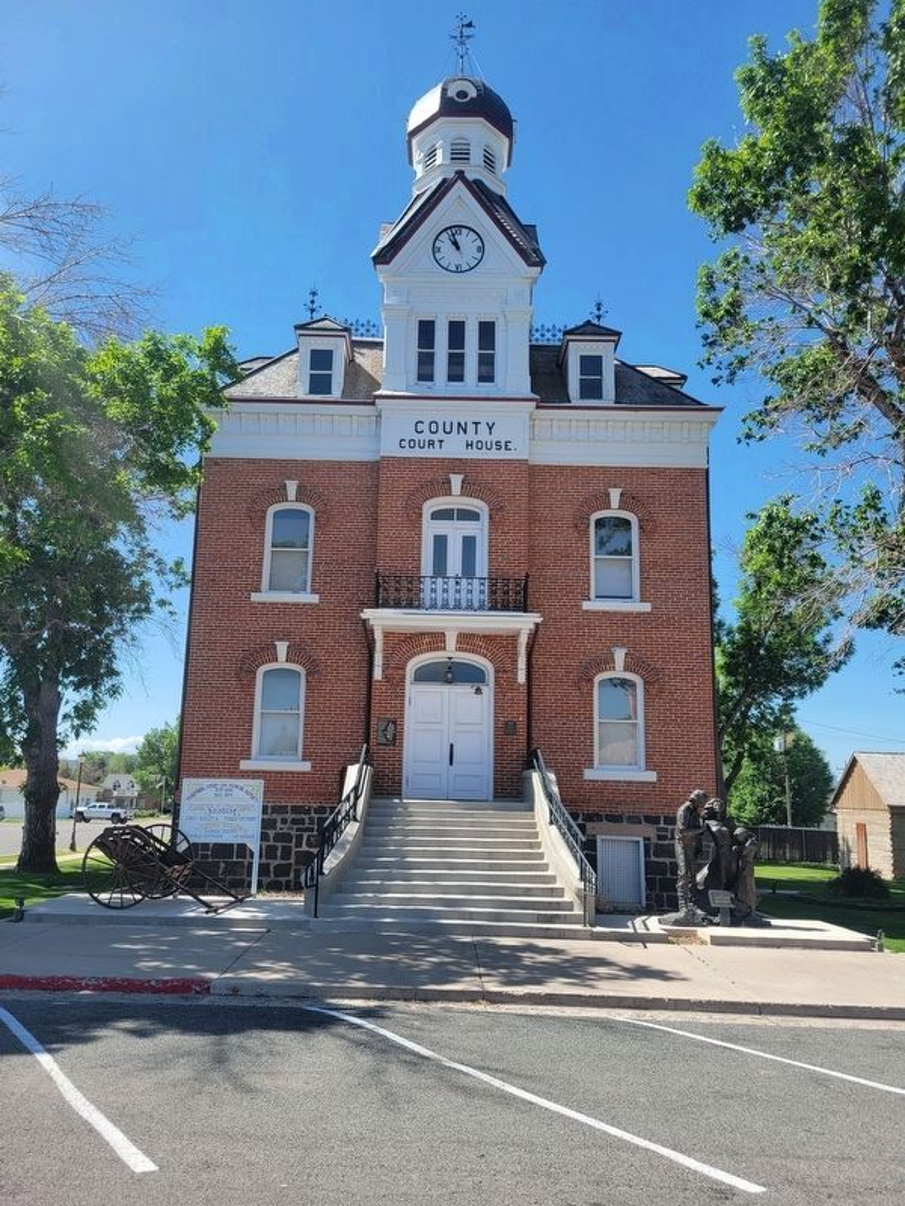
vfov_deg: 67.3
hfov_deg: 53.1
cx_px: 452
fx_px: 906
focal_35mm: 26
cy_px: 603
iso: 40
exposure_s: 1/1505
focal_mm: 5.4
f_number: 1.8
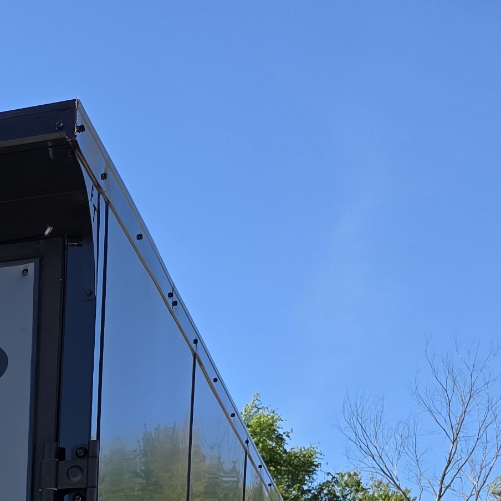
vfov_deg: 17.1
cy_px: 789
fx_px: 1474
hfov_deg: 17.0
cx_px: -301
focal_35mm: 90
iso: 80
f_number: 1.7
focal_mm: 6.3
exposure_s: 1/3598
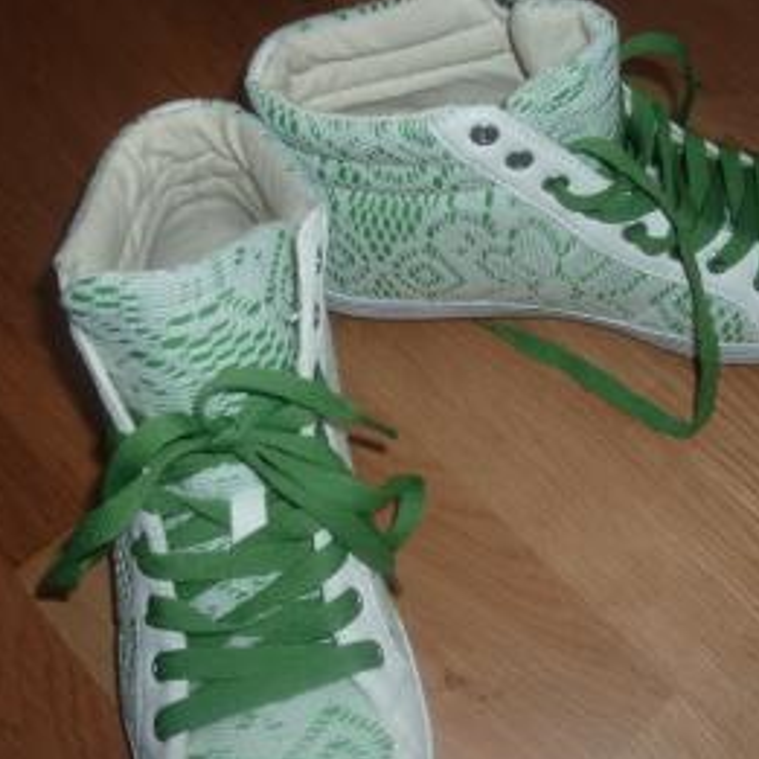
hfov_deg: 43.4
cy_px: 439
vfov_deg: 43.7
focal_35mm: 38
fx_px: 943
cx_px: 491
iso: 100
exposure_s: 1/30
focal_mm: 4.5
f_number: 3.3
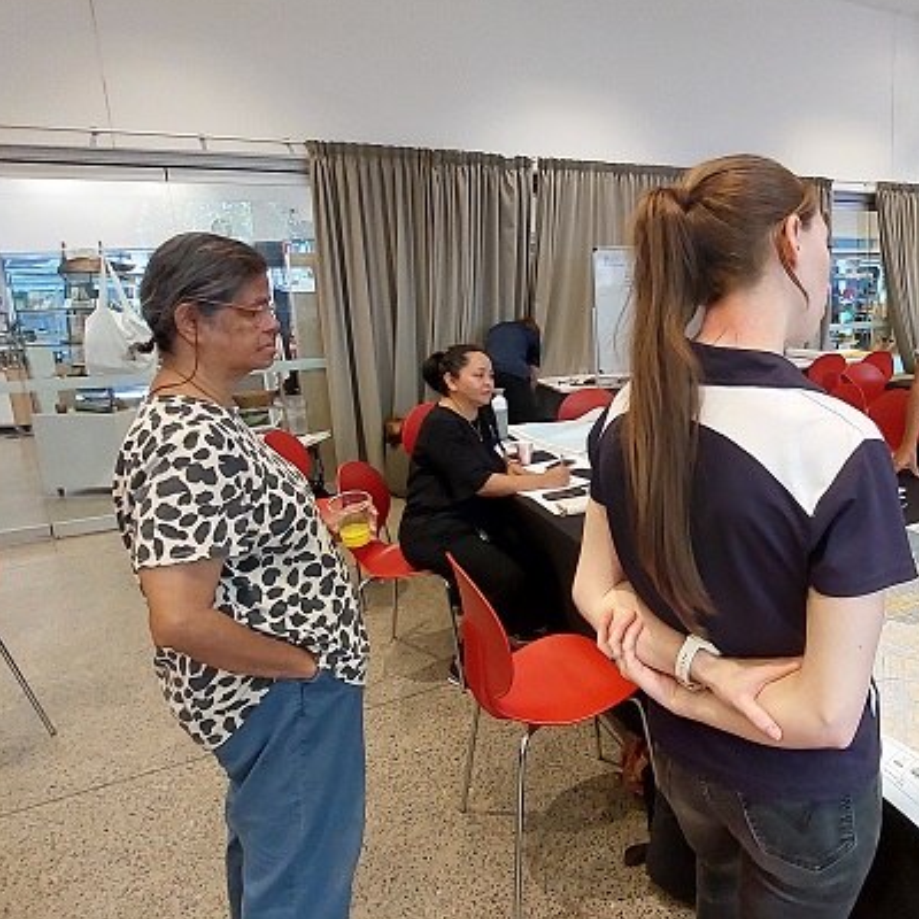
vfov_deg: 67.3
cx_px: 692
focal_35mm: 23
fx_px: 691
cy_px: 453
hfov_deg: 63.3
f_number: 2.2
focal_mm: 1.74
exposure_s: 1/50
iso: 200
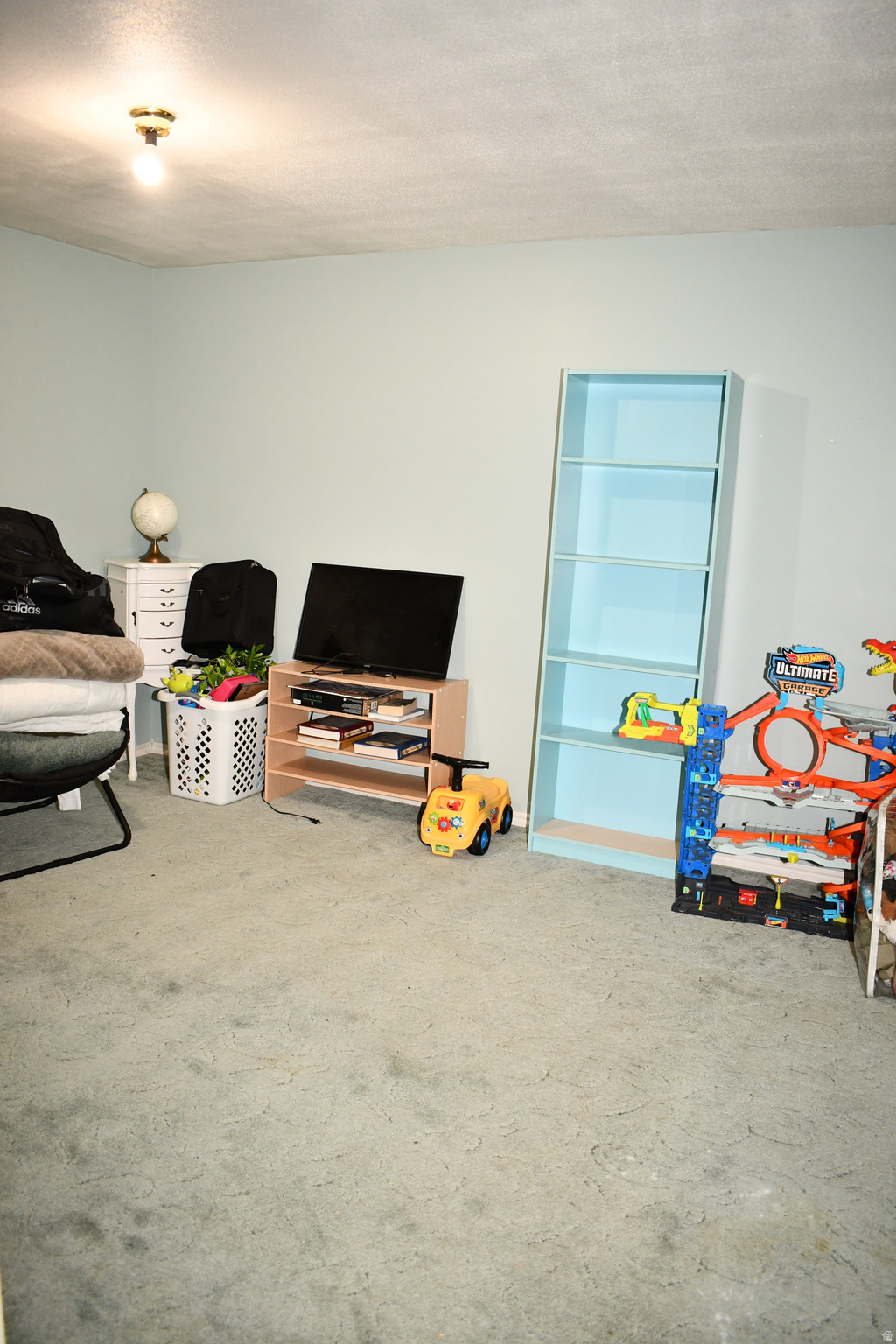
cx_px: 448
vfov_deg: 67.4
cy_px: 672
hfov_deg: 47.9
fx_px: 1008
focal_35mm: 27
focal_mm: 18
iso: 1250
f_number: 4
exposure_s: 1/60
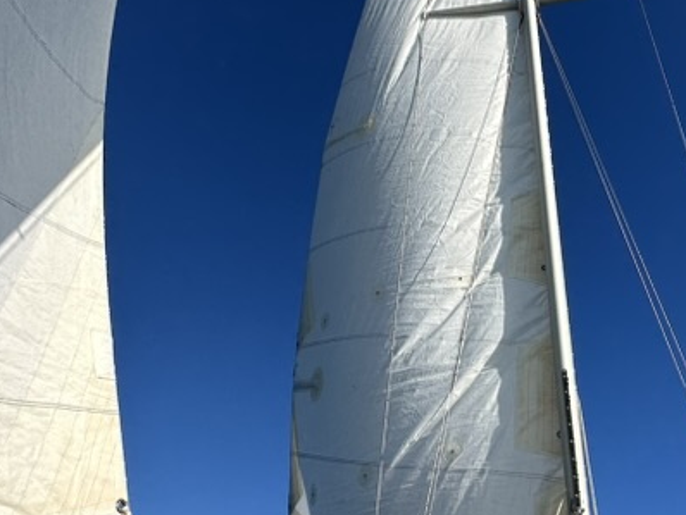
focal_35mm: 36
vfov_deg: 39.7
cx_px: 431
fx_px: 714
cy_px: 277
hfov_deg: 50.8
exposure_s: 1/3401
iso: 50
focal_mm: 2.22
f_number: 2.2
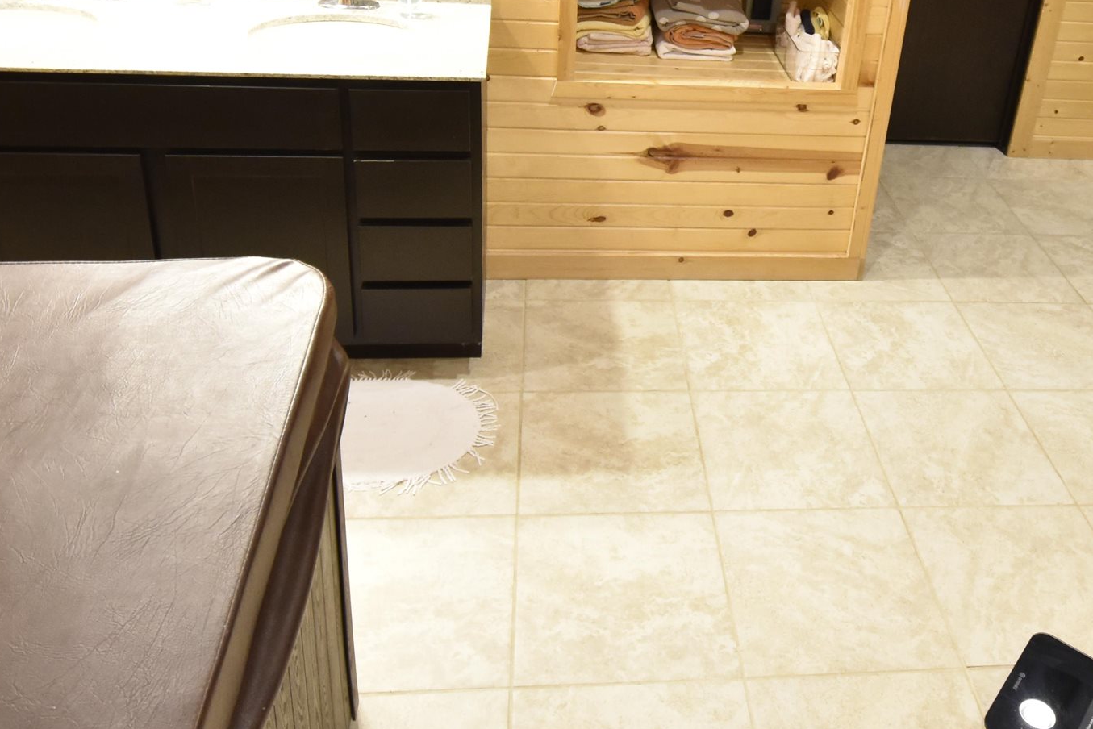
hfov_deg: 55.3
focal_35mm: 34
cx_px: 661
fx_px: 1032
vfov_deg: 37.6
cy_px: 157
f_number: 4.5
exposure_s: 1/25
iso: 1250
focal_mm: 10
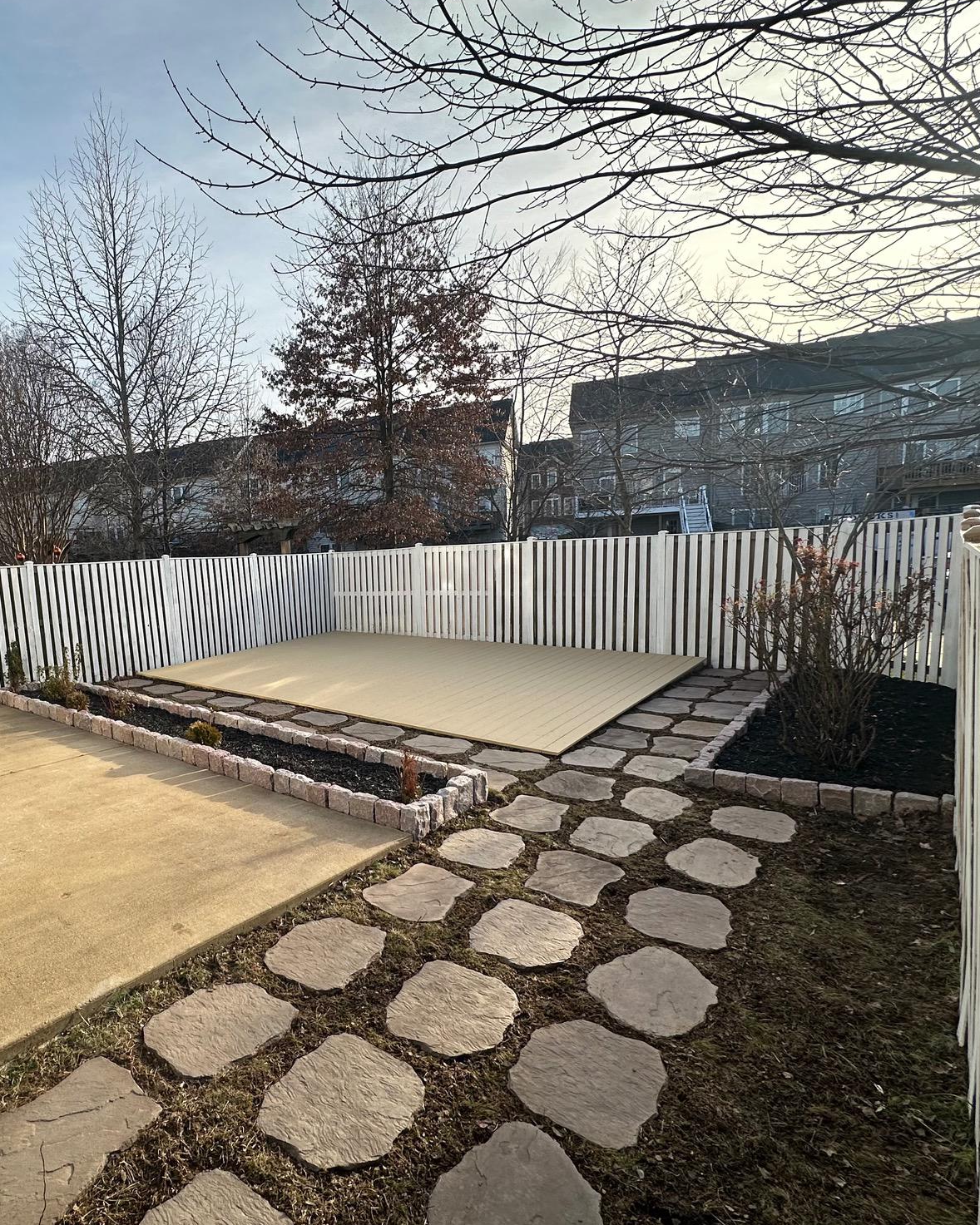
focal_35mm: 19
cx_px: 239
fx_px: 689
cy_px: 629
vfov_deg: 83.3
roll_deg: +3.6
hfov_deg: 66.2
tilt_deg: -8.1
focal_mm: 2.22
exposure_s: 1/609
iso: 40
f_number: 2.2
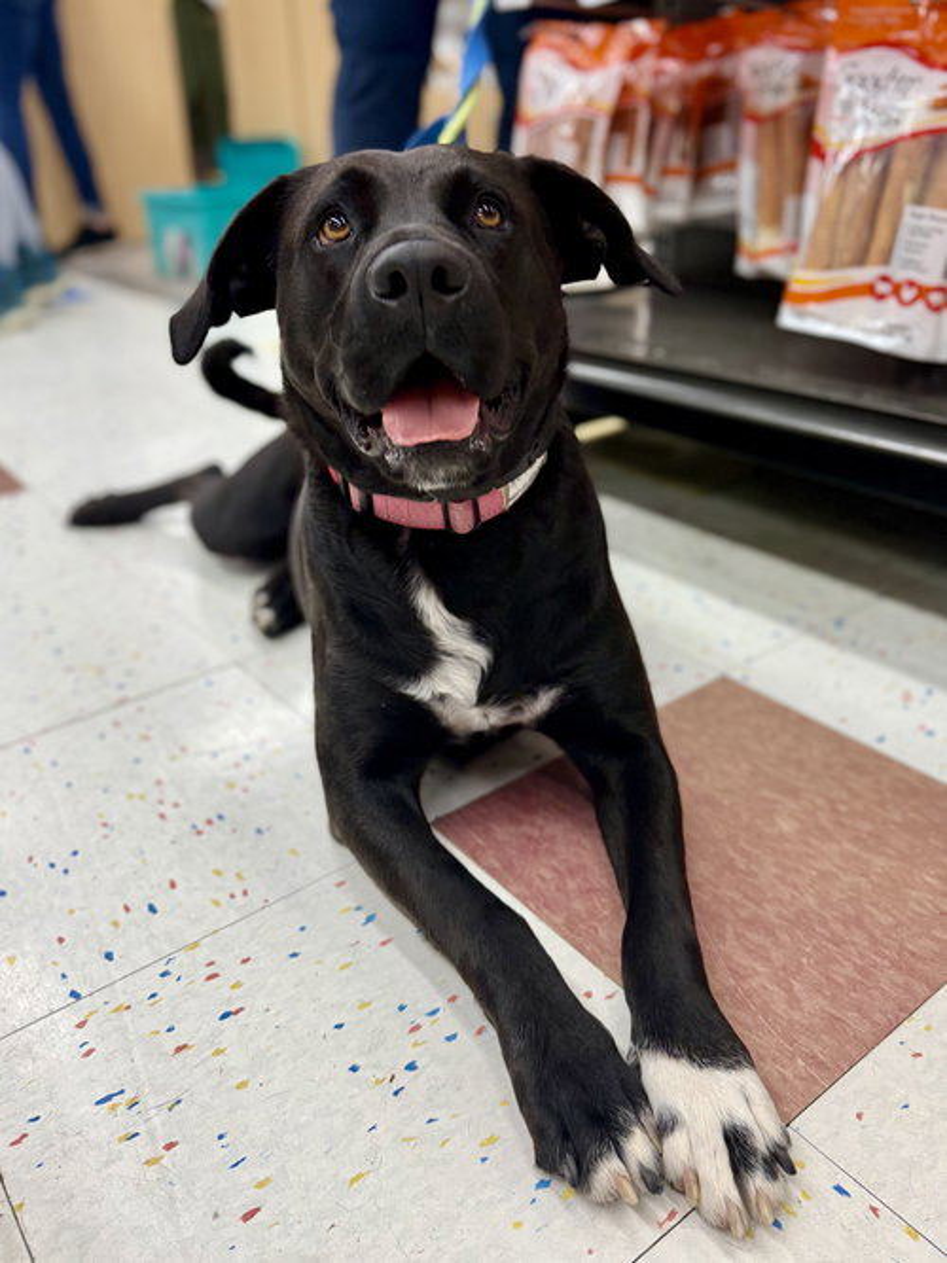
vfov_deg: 71.6
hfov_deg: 56.8
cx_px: 474
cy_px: 632
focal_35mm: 24
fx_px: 876
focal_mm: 6.76
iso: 160
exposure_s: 1/120
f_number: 1.78
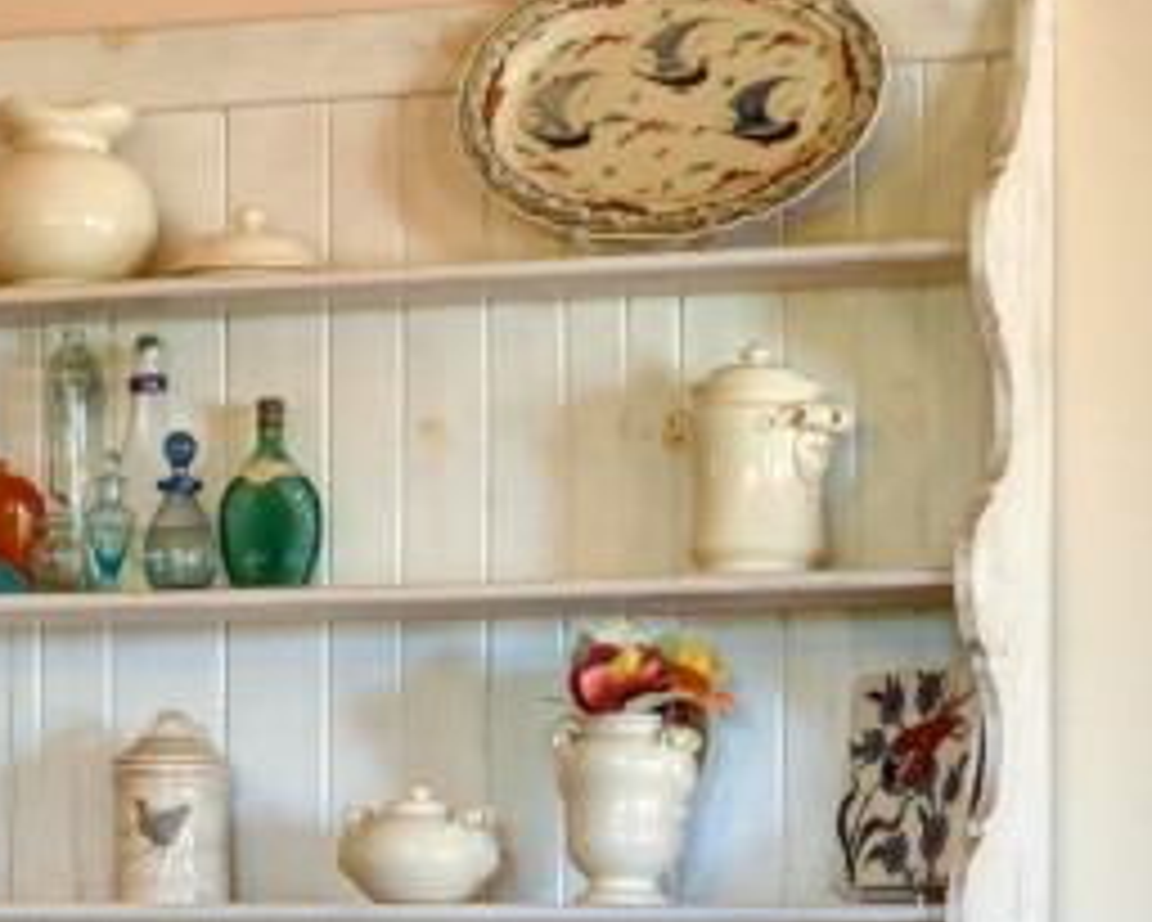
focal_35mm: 162
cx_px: 130
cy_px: 1133
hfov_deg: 11.8
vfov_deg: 9.4
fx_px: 5525
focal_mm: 34
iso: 320
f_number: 11
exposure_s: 1/8
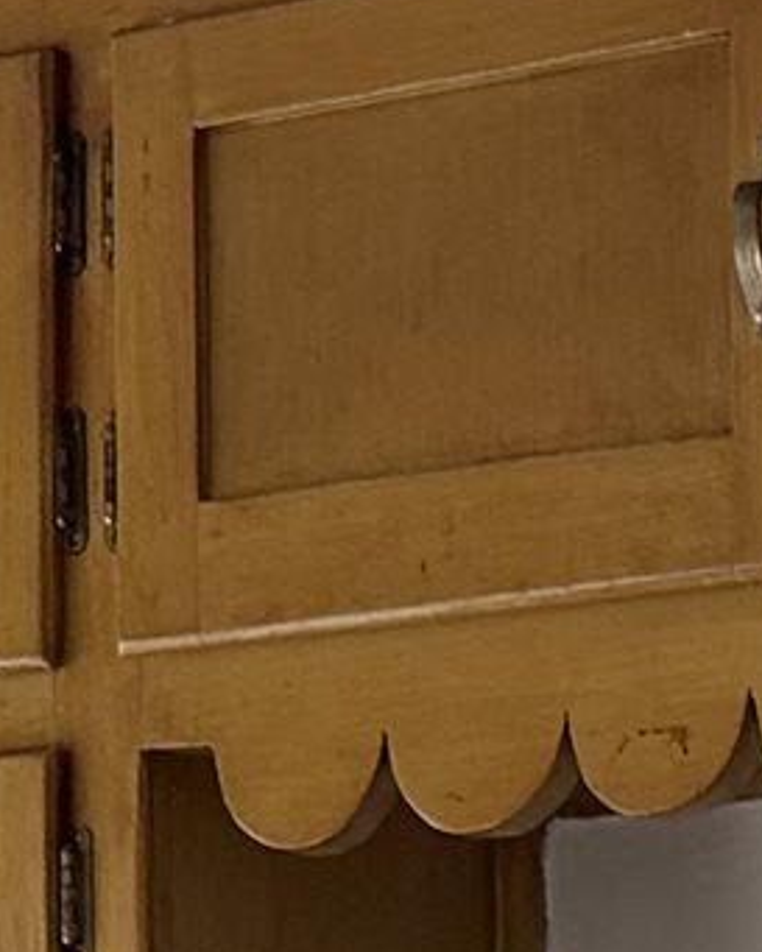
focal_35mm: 211
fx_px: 5946
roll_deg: -1.7
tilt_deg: -5.8
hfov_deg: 7.1
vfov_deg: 8.1
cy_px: 2596
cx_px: 1426
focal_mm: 6.76
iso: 125
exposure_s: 1/214
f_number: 1.78
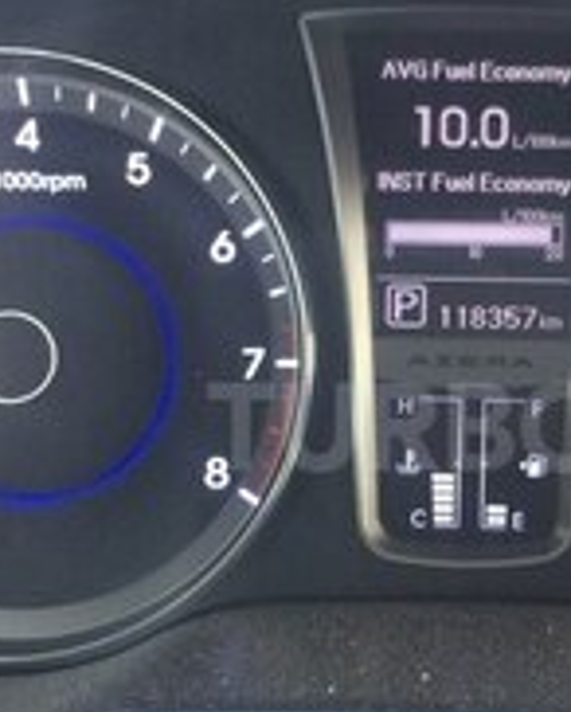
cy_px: 426
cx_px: 508
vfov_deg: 24.7
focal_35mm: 77
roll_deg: +1.6
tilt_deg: -25.2
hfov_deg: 19.6
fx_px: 1624
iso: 100
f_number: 2.2
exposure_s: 1/33
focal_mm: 4.15
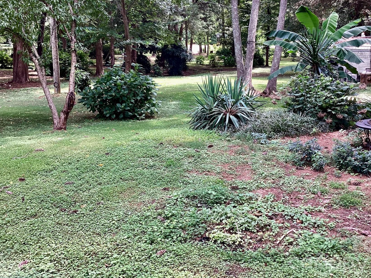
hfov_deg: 47.9
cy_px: 105
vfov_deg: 36.6
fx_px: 418
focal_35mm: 39
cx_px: 193
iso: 40
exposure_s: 1/120
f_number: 2.4
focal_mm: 3.3
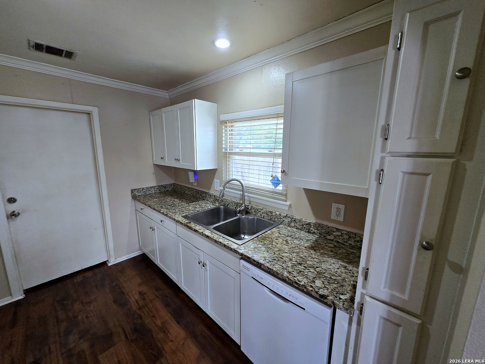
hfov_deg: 106.2
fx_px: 182
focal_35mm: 13
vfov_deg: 89.9
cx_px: 242
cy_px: 182
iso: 100
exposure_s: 1/60
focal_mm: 1.7
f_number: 2.2
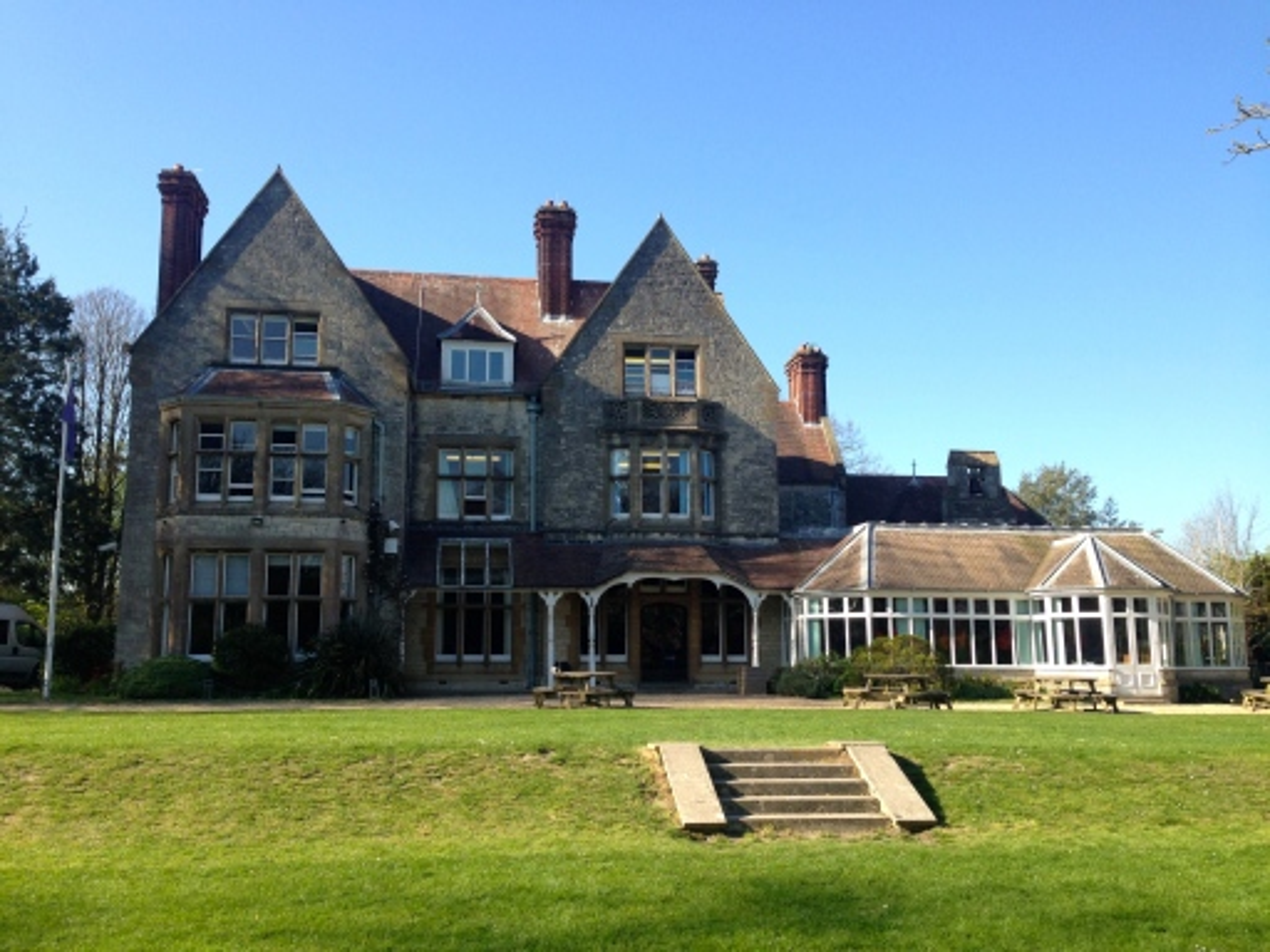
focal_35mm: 33
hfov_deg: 55.4
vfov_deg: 42.9
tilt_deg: +7.6
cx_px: 635
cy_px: 476
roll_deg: +1.0
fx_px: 1211
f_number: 2.4
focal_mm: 4.12
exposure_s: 1/609
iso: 50
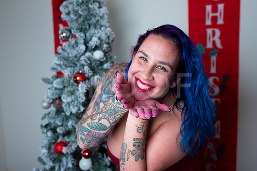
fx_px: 250
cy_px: 86
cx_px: 128
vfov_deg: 37.9
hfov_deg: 54.4
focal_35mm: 35
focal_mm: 35
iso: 100
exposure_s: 1/800
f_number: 4.5
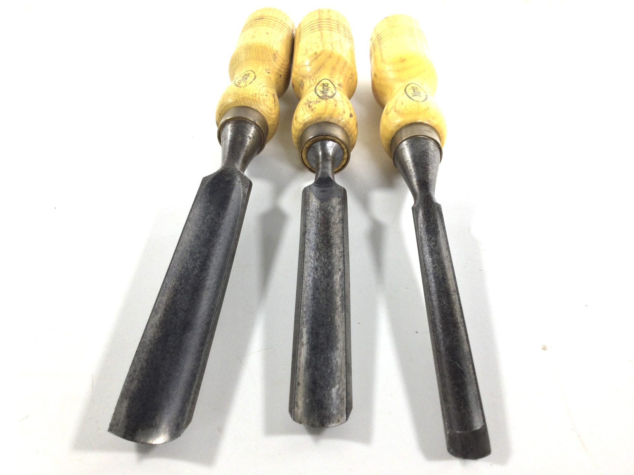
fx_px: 568
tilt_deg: -37.5
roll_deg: +2.1
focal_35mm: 31
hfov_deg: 58.4
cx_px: 317
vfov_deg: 45.4
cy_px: 238
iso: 25
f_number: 2.4
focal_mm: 3.3
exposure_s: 1/100
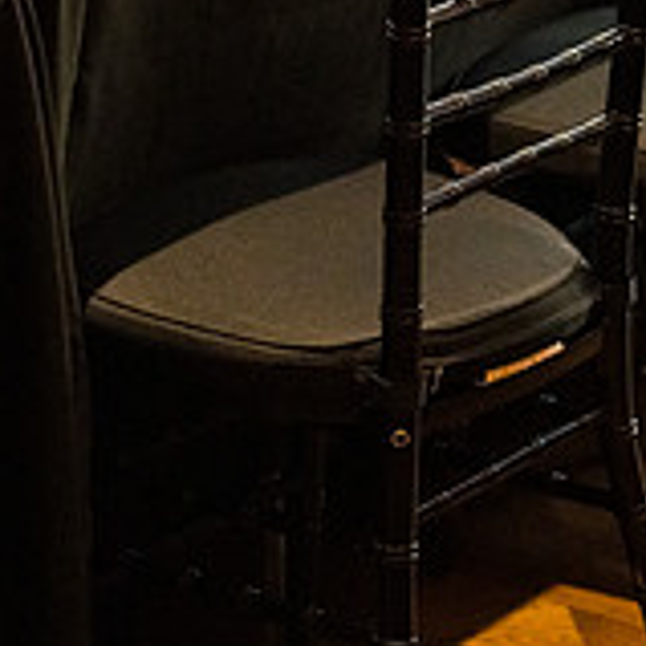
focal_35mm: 197
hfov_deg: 8.9
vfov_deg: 8.8
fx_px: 4159
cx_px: 435
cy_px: -167
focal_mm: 82
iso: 7200
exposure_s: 1/160
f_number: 3.5
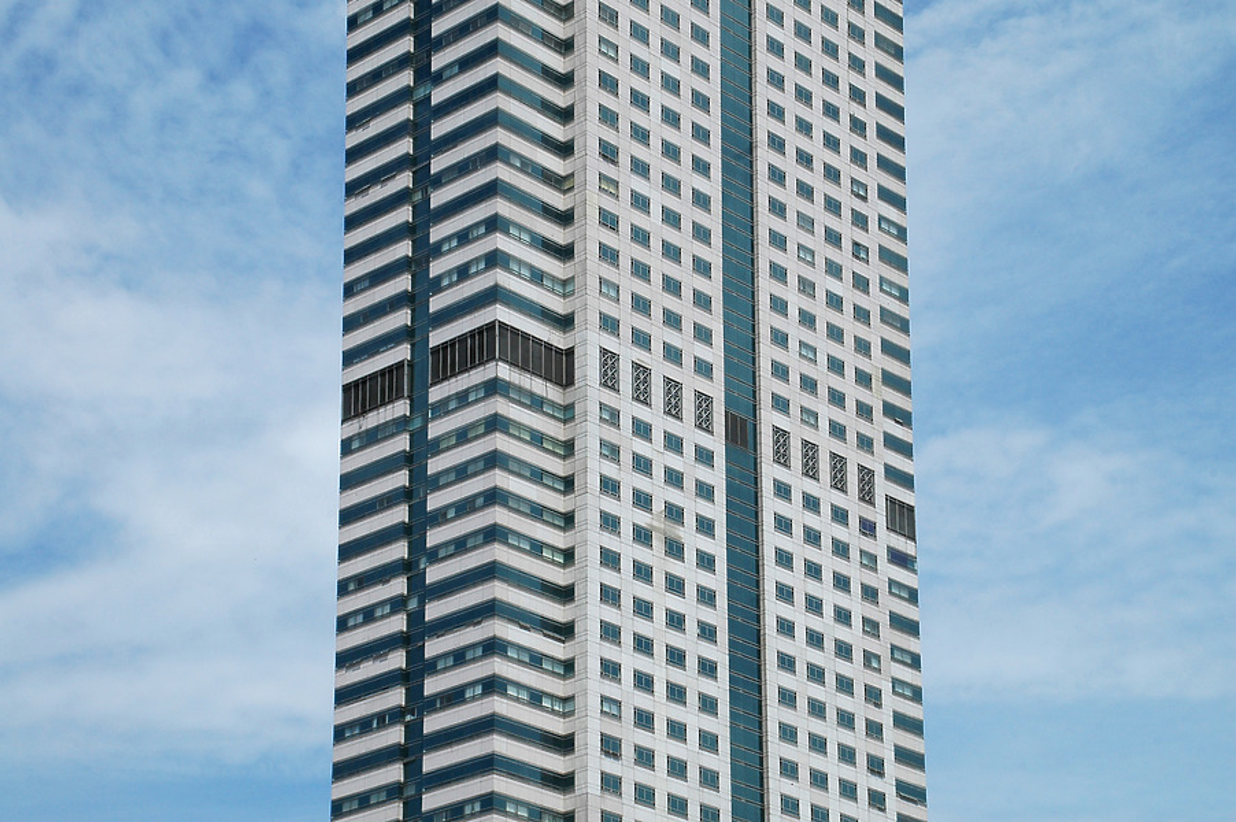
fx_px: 2882
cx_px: 618
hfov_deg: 24.2
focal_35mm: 84
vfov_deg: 16.2
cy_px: 411
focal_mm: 56
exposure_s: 1/500
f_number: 11
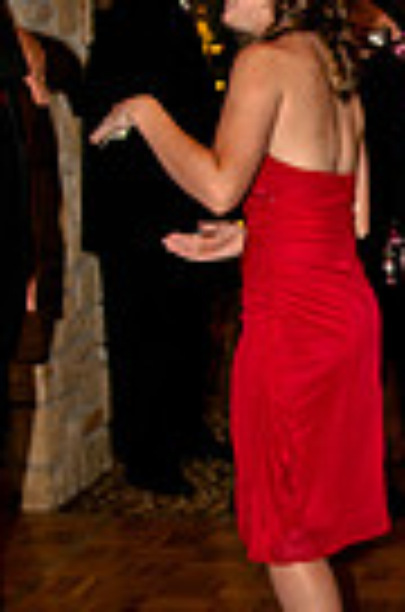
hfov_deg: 9.5
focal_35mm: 139
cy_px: 436
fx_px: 2357
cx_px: 659
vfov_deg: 14.7
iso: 400
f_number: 2.8
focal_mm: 28
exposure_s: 1/200
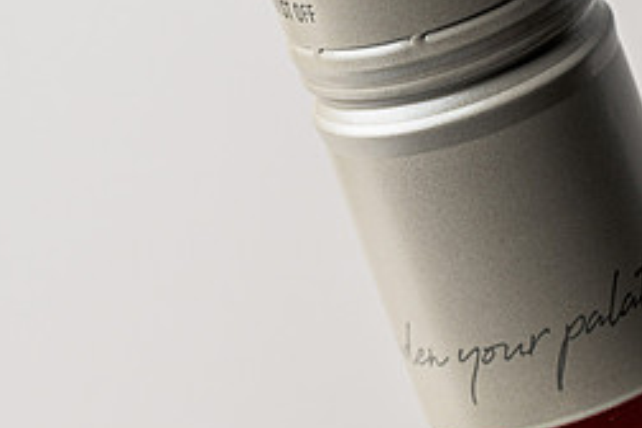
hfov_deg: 3.5
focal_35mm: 593
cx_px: 540
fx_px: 10574
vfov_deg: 2.3
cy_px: 198
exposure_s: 1/200
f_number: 8
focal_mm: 200
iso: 125
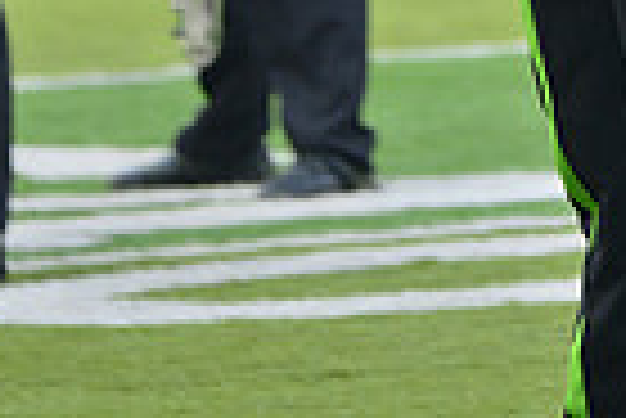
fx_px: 15753
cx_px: 570
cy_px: -476
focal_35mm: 905
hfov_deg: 2.3
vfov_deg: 1.5
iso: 200
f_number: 5.6
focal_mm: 280
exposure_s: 1/400
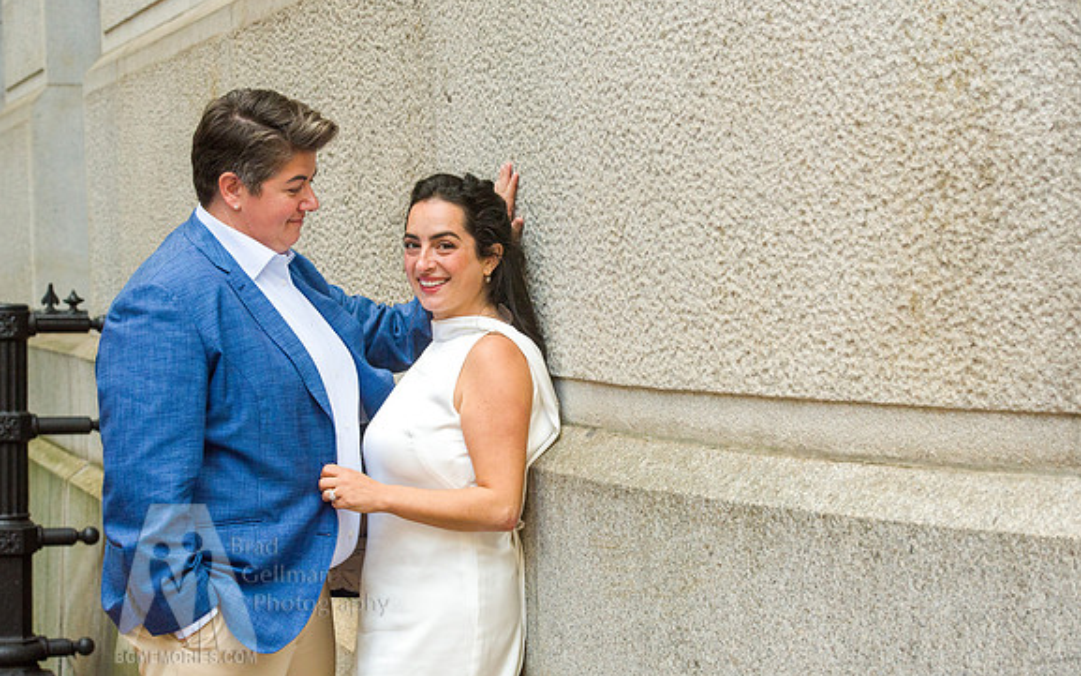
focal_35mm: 82
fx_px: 2416
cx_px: 541
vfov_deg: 15.9
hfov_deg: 25.2
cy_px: 357
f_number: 6.3
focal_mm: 80
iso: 800
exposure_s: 1/640
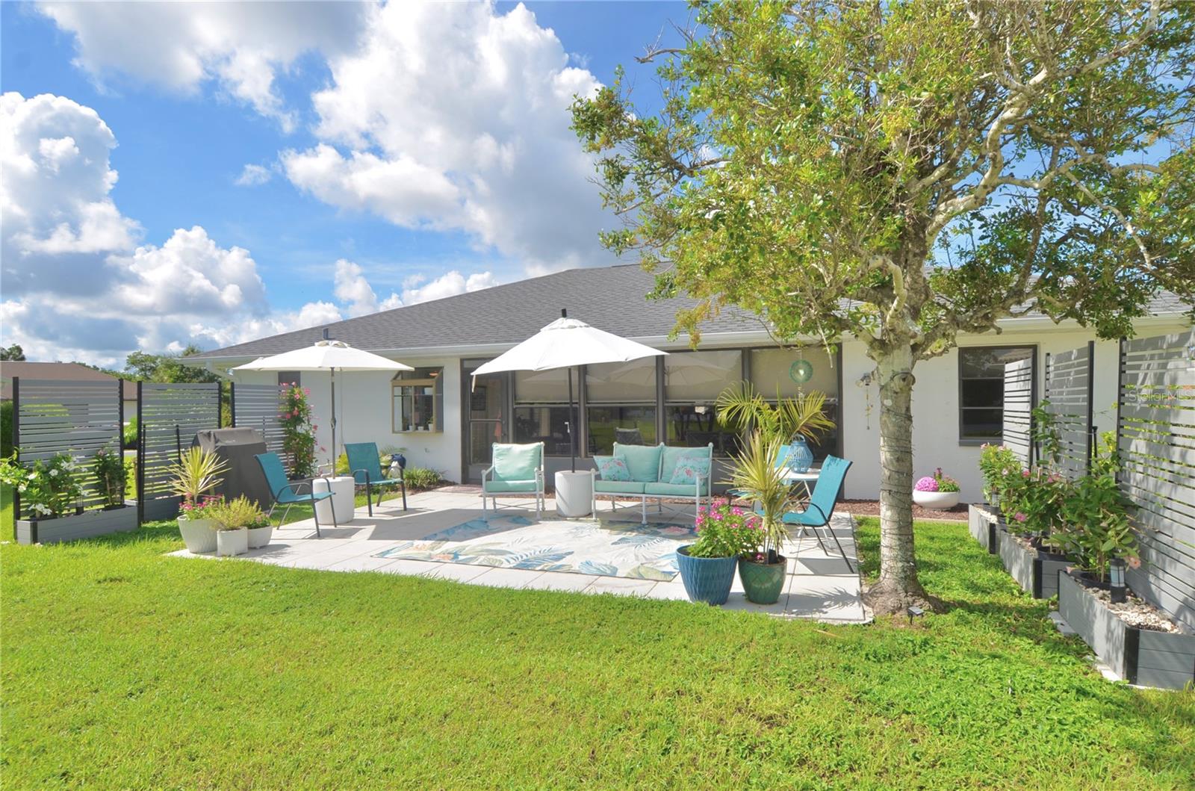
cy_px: 396
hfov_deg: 90.1
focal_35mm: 18
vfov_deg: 67.1
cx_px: 598
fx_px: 596
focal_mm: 12
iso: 100
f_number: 9
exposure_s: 1/320
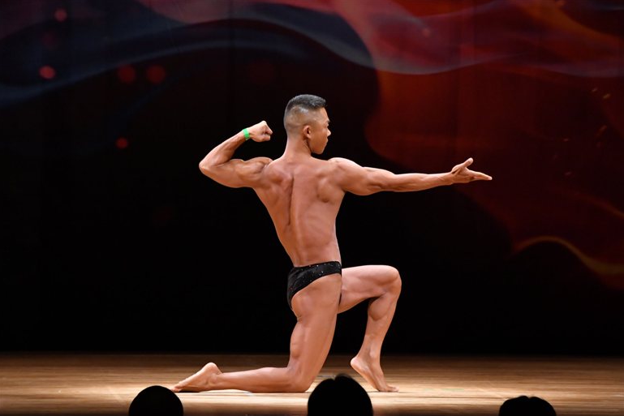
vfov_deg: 5.1
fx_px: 4715
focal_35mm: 272
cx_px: 311
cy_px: 208
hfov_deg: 7.6
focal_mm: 180
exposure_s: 1/400
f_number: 5.6
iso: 4000
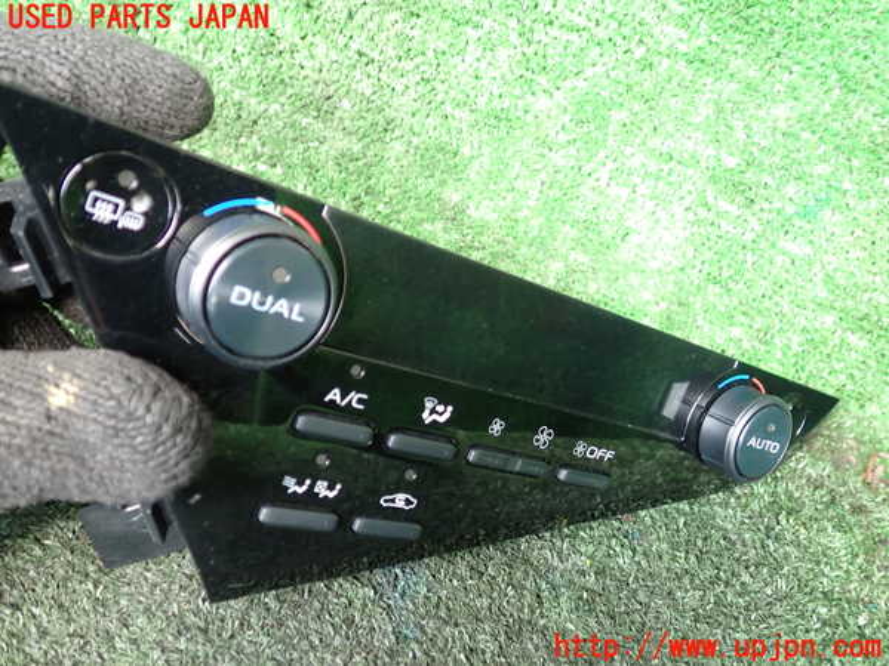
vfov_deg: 46.8
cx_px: 444
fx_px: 770
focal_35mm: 30
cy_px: 333
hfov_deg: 60.0
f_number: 2.3
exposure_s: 1/30
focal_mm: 5.4
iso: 200
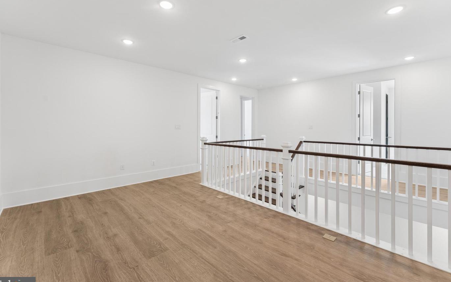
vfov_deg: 74.8
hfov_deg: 101.5
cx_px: 221
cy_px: 136
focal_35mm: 15
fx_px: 184
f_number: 7.1
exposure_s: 1/50
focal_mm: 14
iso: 500
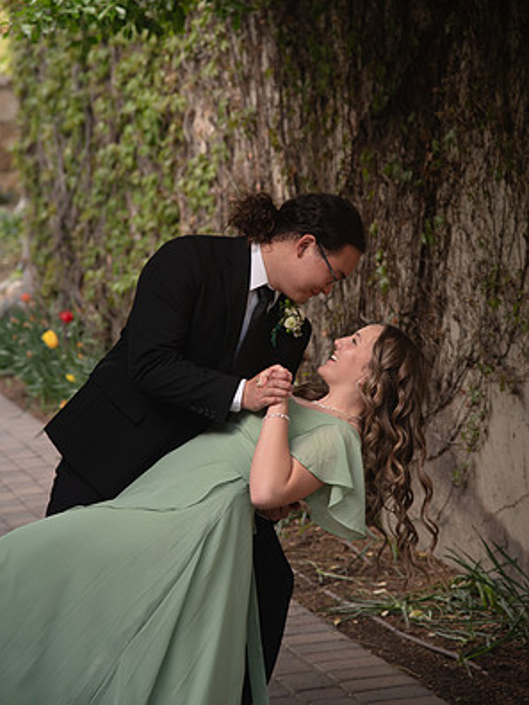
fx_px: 2669
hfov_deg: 11.3
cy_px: 328
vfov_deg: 15.1
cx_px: 265
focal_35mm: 131
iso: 400
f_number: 5
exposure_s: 1/125
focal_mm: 120
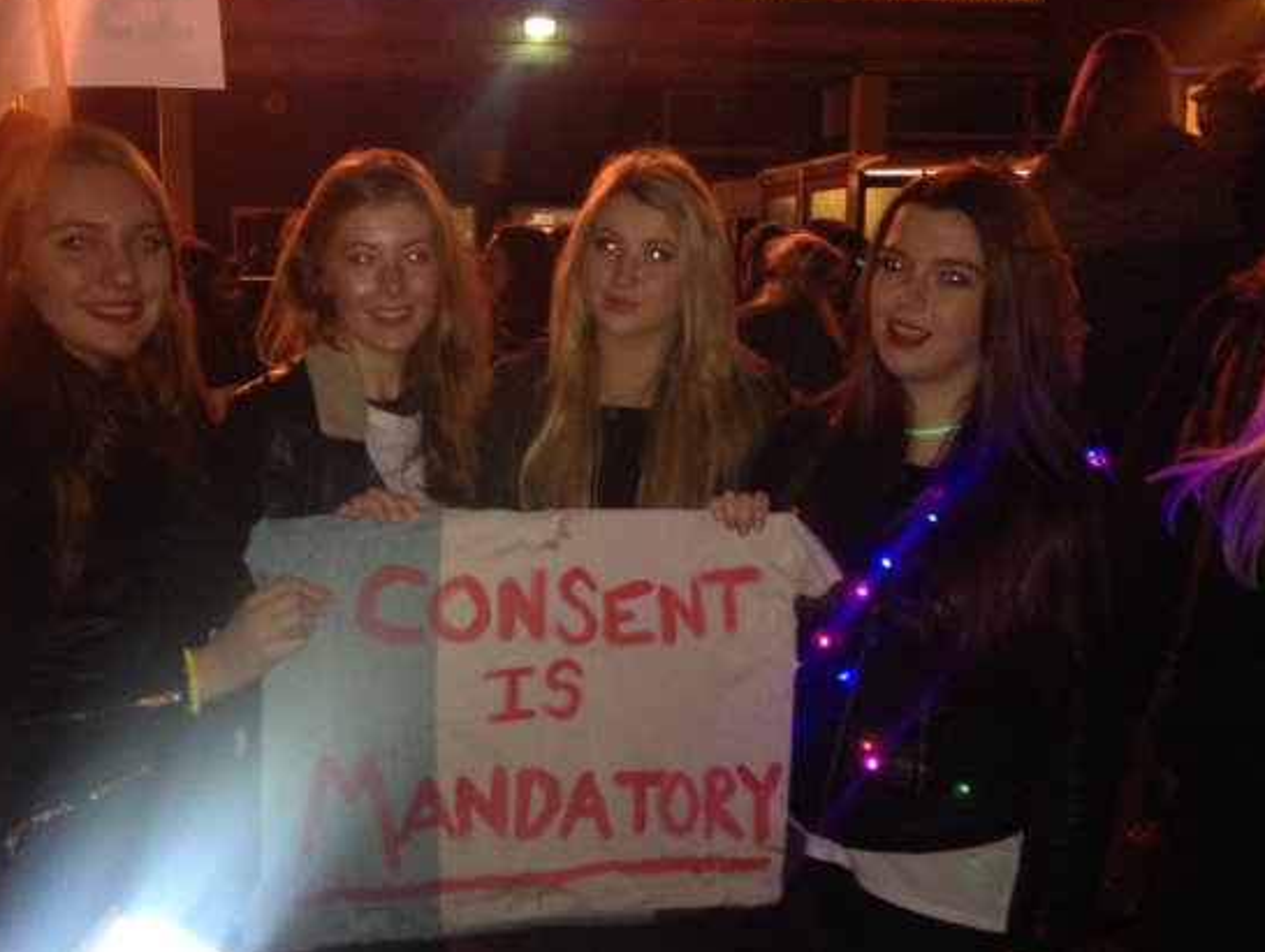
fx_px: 1500
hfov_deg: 45.7
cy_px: 448
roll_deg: -0.2
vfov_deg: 35.2
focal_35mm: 41
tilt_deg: -6.7
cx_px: 568
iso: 250
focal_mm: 4.28
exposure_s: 1/16
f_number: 2.4
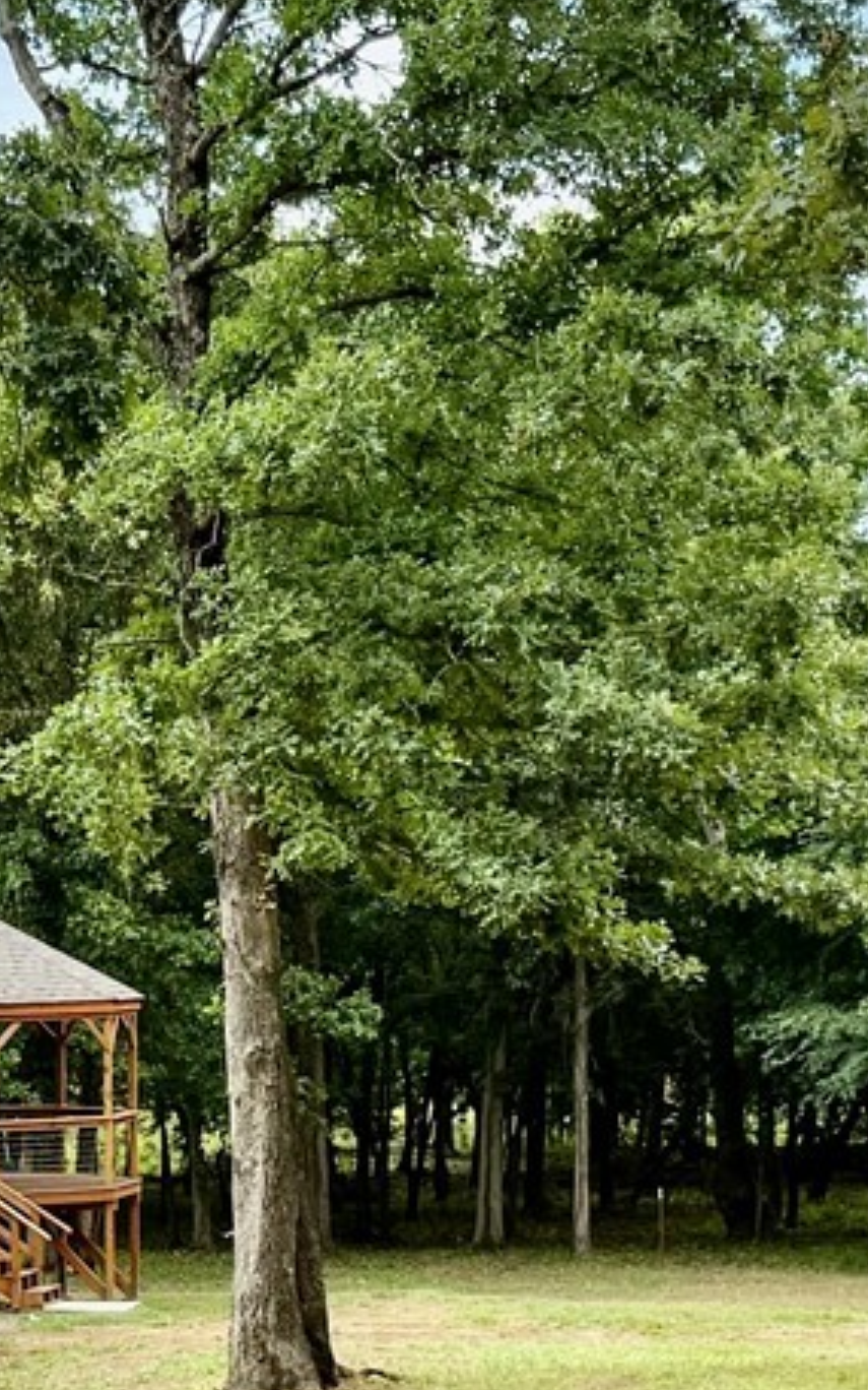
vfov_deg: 19.2
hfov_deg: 12.1
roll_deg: +0.6
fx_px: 4050
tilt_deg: -2.3
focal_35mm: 107
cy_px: 1158
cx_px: -58
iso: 100
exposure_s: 1/2169
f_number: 1.78
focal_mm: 6.76
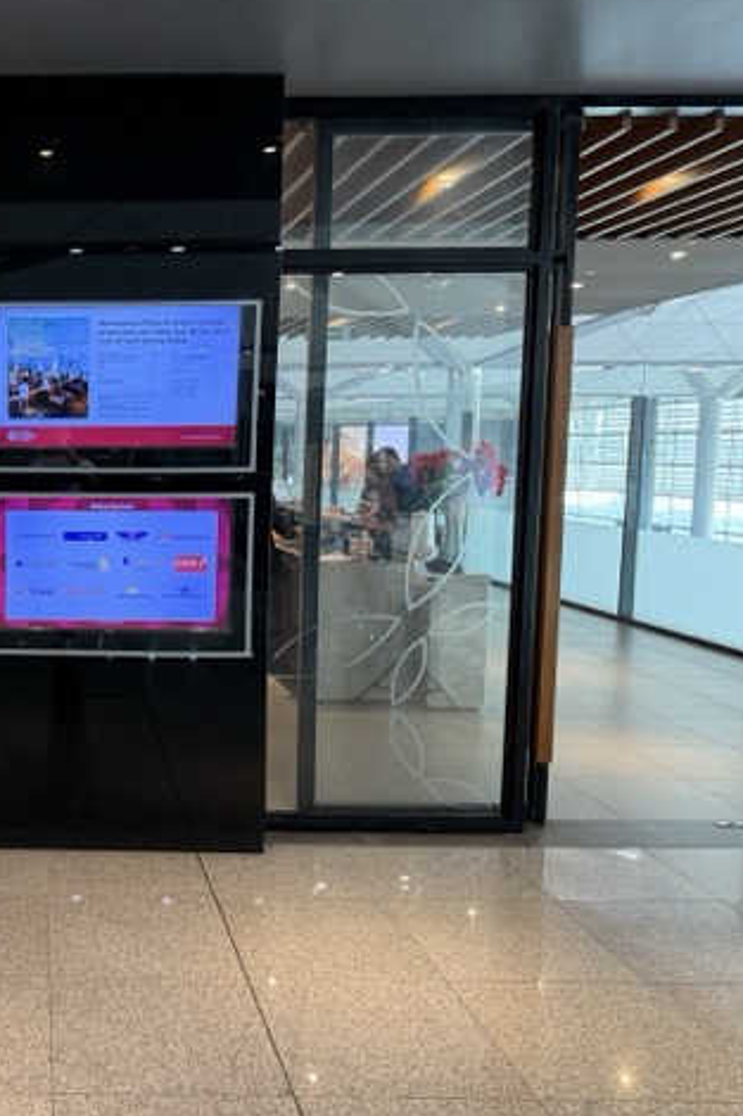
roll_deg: -0.2
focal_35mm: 34
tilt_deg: -6.3
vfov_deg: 55.8
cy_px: 553
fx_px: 1053
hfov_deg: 35.4
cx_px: 9
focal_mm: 6.76
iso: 200
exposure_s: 1/50
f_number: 1.78
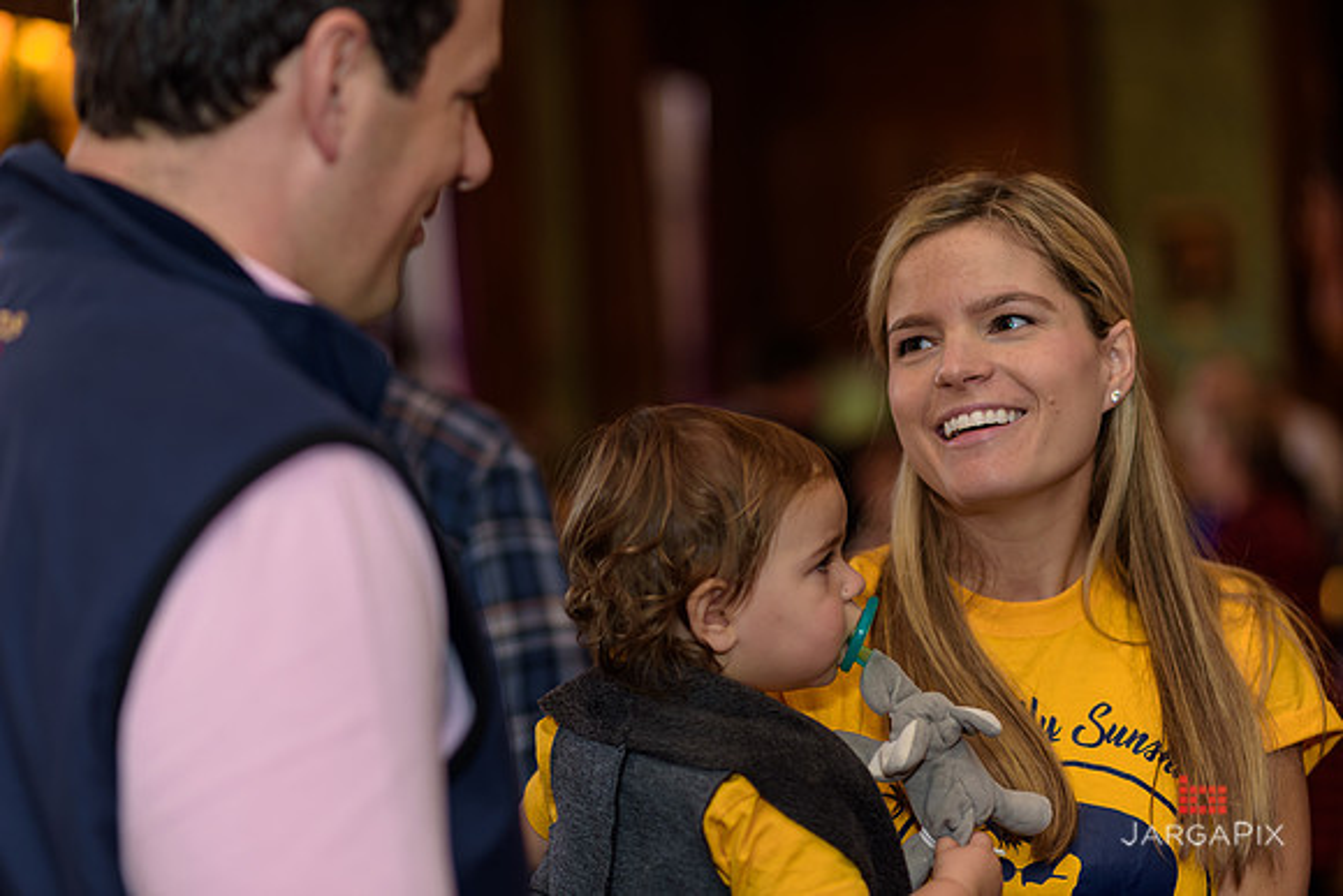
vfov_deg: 16.1
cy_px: 448
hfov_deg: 23.9
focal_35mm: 85
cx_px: 672
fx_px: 3172
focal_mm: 85
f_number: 2.2
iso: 160
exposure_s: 1/125
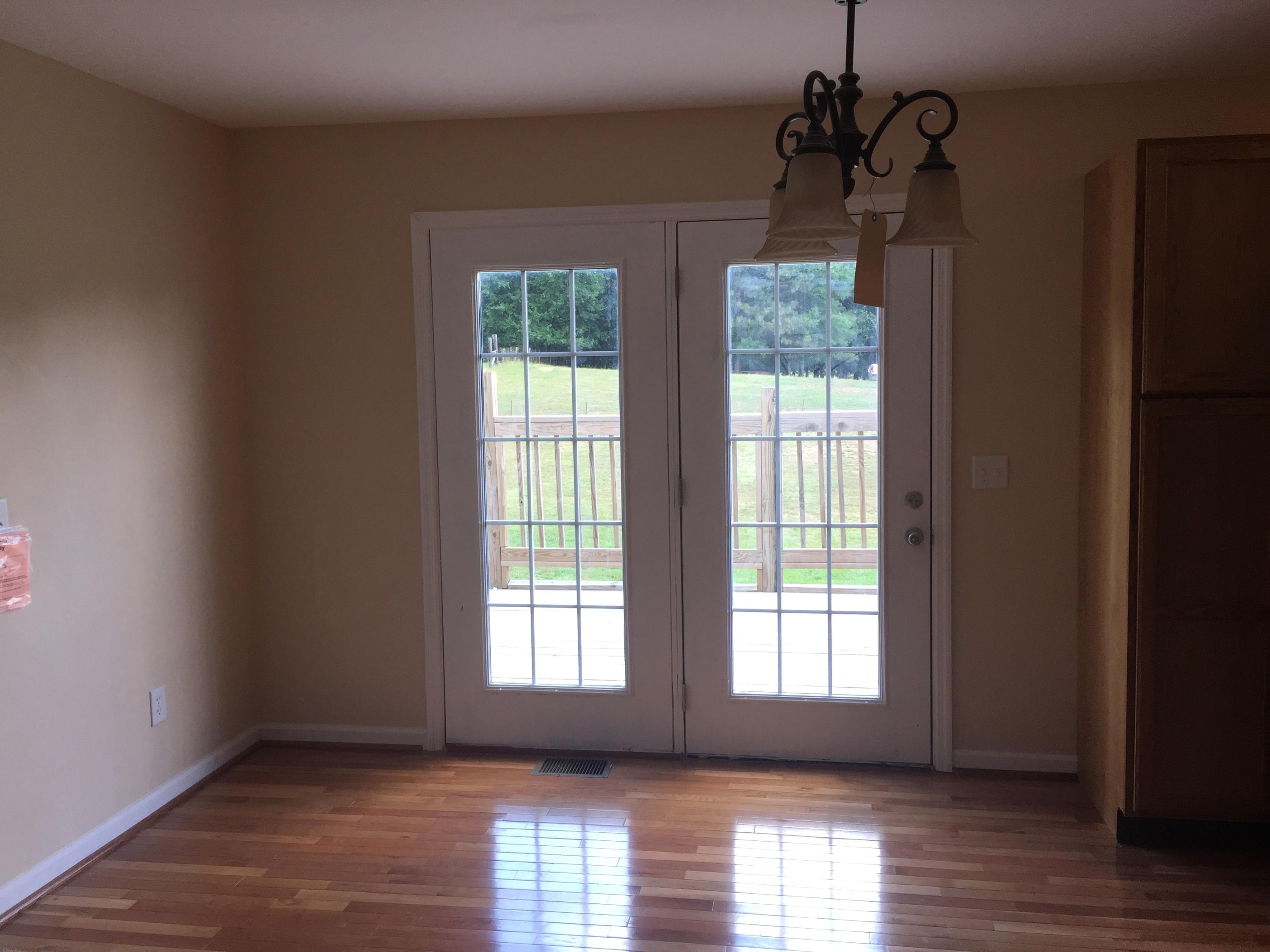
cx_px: 635
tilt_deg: -4.5
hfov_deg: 61.7
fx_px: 1064
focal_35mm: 29
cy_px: 476
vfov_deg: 48.2
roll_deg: +0.3
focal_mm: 4.15
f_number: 2.2
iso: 50
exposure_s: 1/120
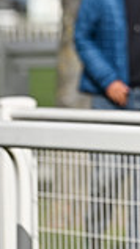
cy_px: -31
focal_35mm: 709
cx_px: 381
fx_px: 4697
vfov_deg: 3.0
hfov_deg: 1.7
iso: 500
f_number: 4
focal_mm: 185
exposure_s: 1/10000
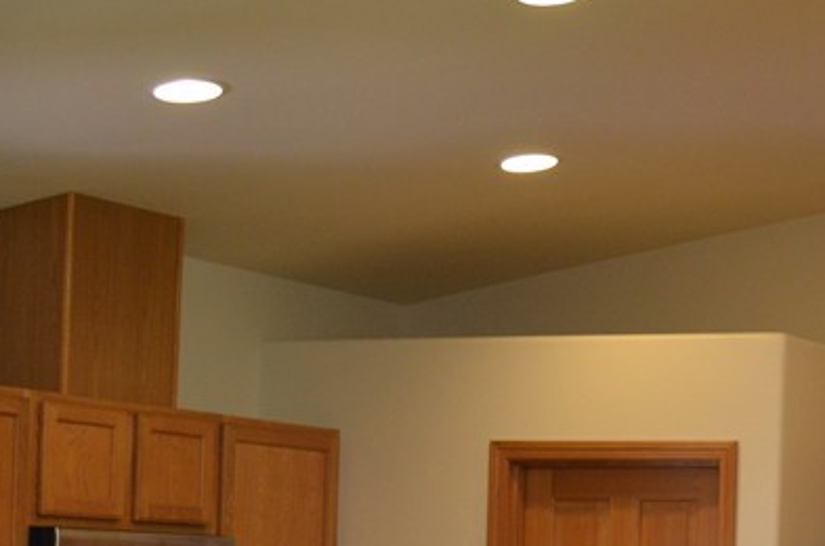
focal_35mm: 108
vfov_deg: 12.4
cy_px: 614
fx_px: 2469
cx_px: 929
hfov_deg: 18.2
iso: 800
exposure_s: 1/30
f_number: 4.2
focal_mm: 26
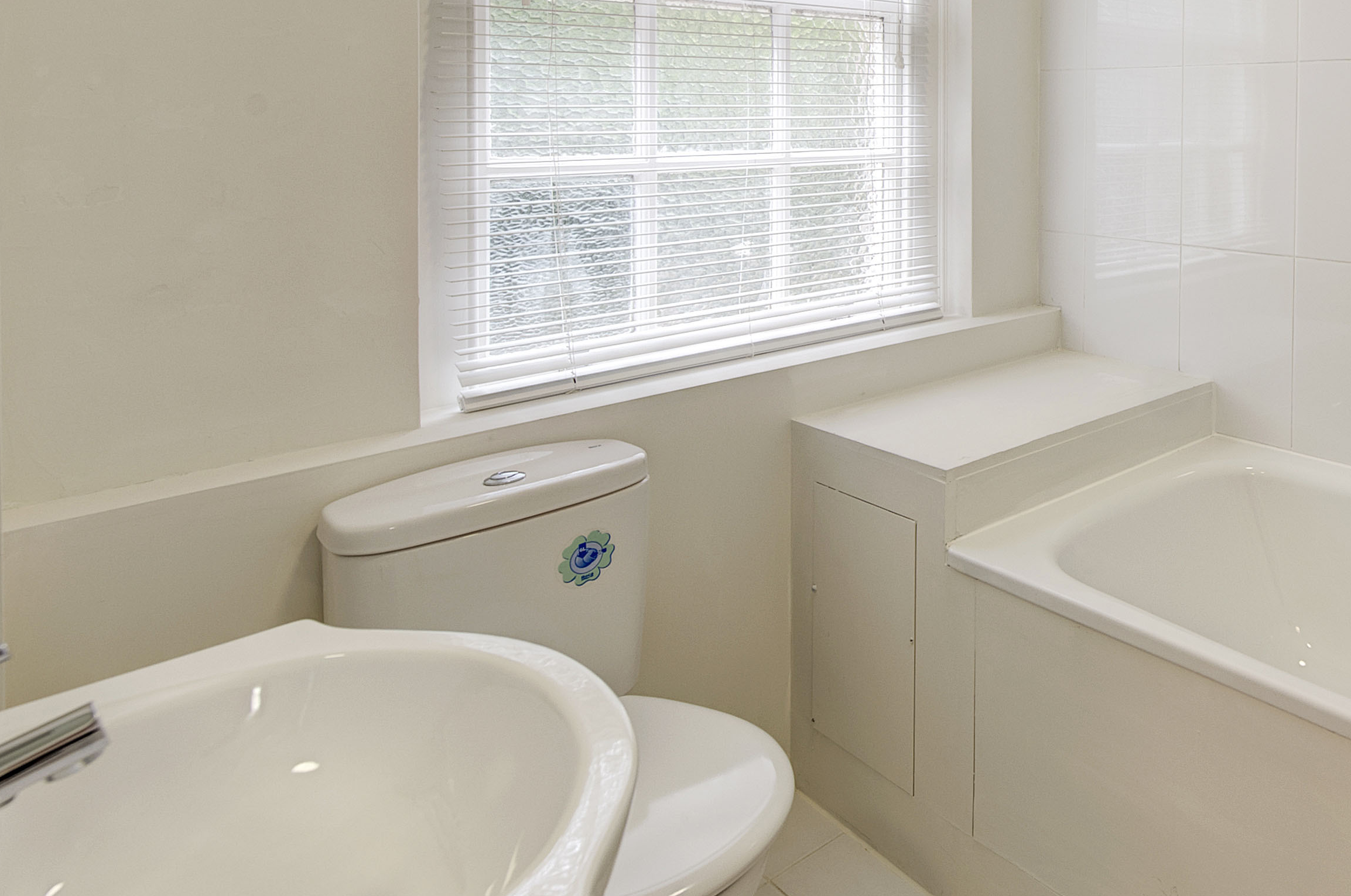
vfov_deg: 46.3
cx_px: 1232
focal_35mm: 26
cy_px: 152
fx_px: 974
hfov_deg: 58.6
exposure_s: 1/15
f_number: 8
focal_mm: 14
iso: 400
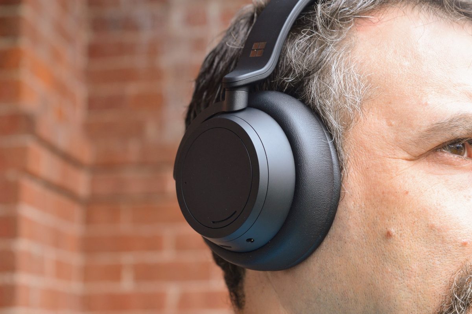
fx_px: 982
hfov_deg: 27.0
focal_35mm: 75
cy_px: 157
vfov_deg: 18.1
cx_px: 236
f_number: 5.6
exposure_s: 1/80
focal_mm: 50
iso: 400
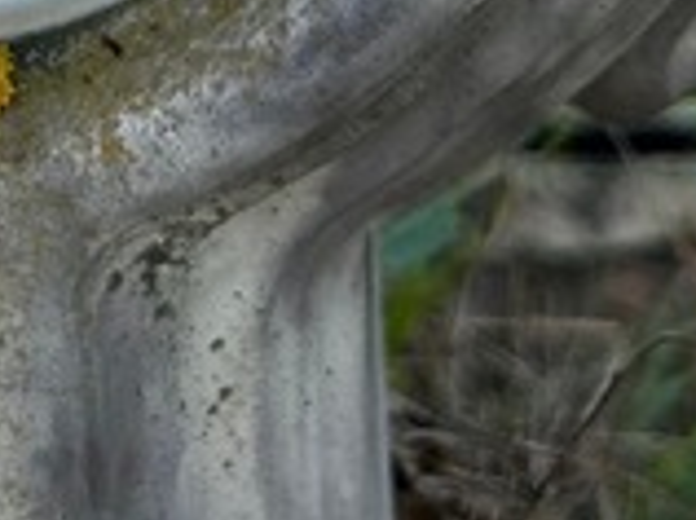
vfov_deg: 9.8
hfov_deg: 14.4
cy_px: -758
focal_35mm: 132
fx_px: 2650
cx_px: -181
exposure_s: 1/1779
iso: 50
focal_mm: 5.7
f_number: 1.5
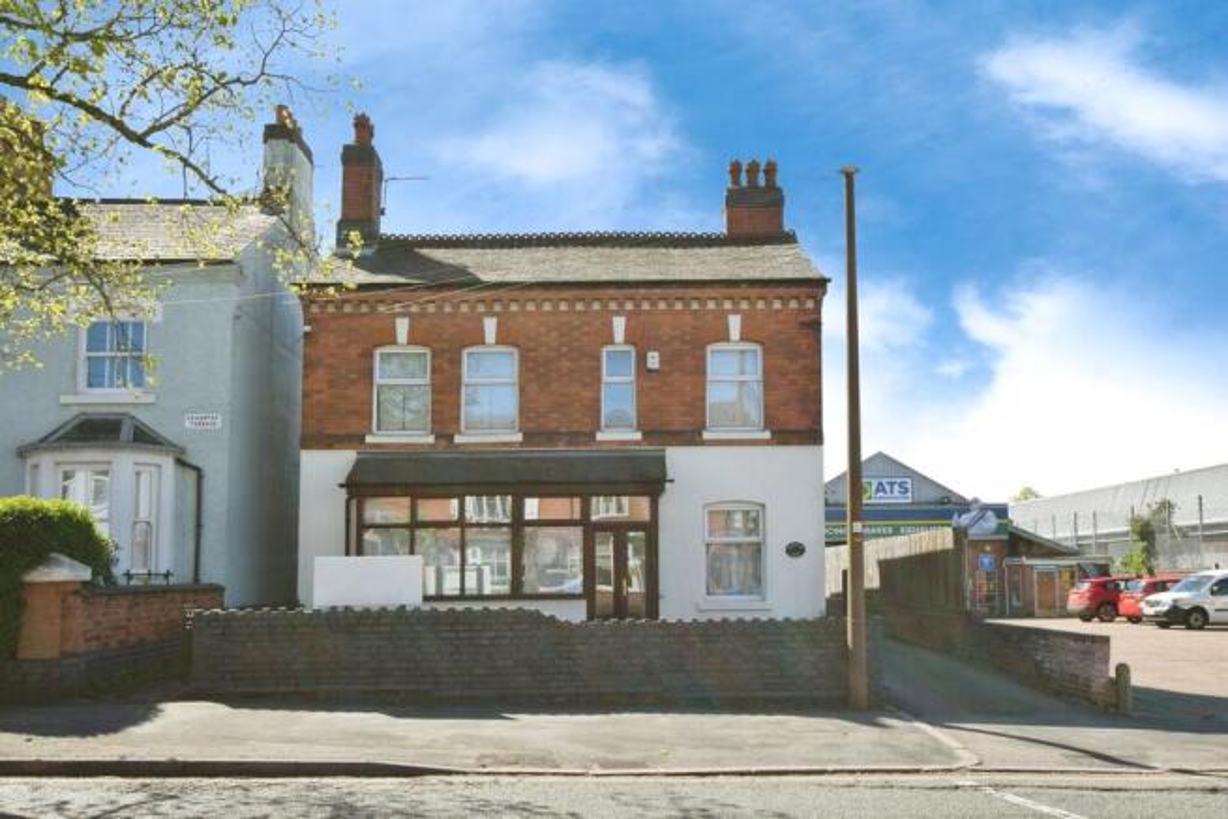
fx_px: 1023
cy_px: 410
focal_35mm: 30
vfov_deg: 43.6
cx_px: 614
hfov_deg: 61.9
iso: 800
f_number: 11
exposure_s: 1/500
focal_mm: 20
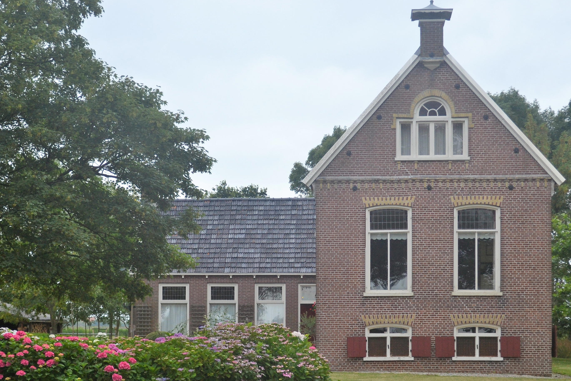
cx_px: 260
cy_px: 258
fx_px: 1332
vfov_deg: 16.2
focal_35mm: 84
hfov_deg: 24.2
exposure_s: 1/500
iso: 400
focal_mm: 40
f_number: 5.3
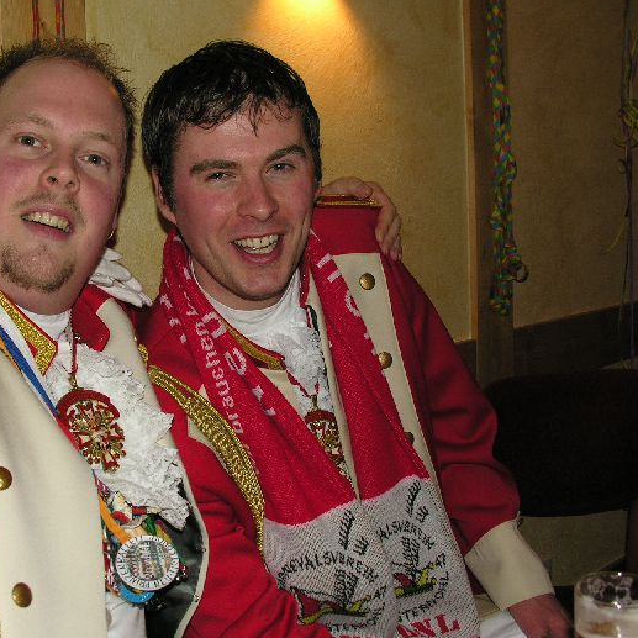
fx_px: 1022
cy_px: 327
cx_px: 178
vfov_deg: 34.7
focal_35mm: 49
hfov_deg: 34.1
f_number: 2.8
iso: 100
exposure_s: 1/60.1
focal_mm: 8.9
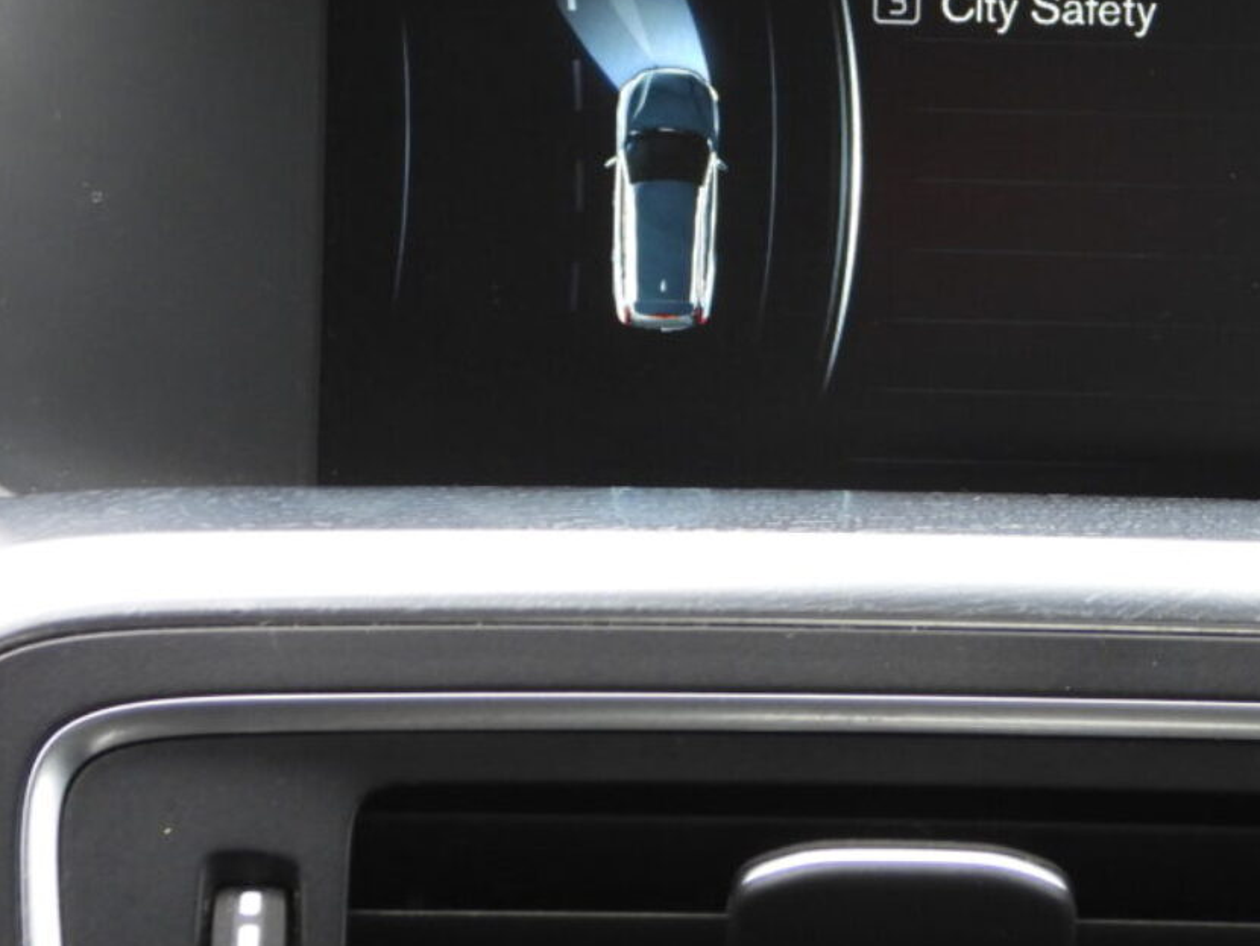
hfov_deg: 8.9
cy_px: 105
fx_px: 8083
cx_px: 985
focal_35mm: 222
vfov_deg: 6.7
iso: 280
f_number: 4
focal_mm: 20.7
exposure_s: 1/60
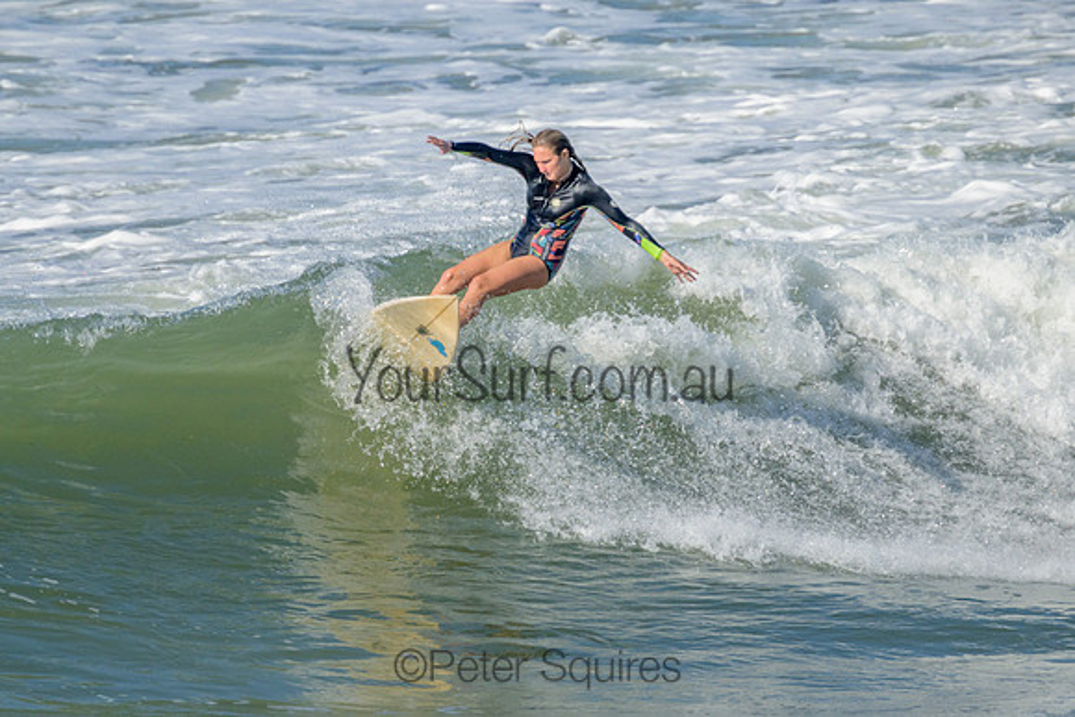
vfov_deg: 1.3
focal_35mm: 1031
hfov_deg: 2.0
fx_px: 30779
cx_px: 463
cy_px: 355
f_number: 11
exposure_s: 1/2000
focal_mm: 800
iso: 640
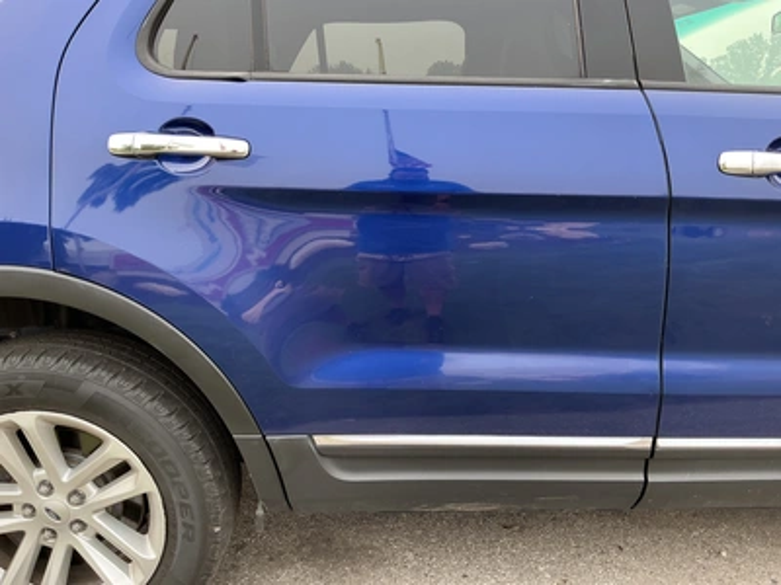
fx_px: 632
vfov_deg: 49.7
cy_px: 292
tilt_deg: -12.8
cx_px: 390
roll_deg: -1.1
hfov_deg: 63.4
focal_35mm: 28
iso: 32
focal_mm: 3
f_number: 1.8
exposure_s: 1/122
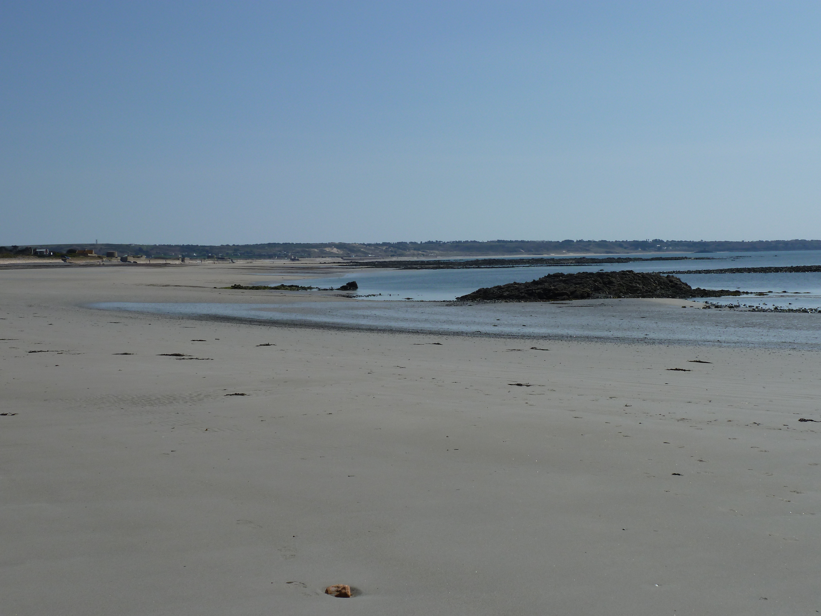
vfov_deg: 30.3
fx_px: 1138
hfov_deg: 39.7
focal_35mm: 48
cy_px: 308
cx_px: 410
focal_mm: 7.9
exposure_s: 1/640
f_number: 5.6
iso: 80
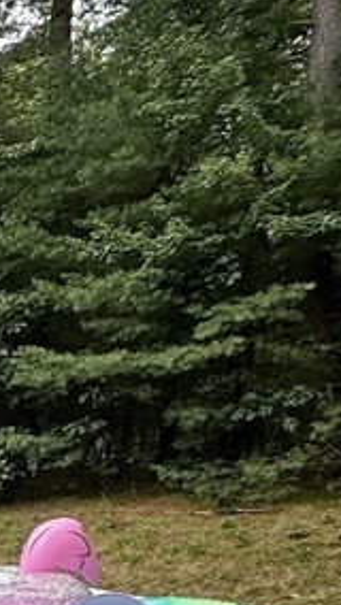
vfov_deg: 34.6
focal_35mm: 55
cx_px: -409
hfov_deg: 15.5
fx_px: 883
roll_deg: -0.8
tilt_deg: -10.1
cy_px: 596
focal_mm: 2.22
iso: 50
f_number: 2.2
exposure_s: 1/297
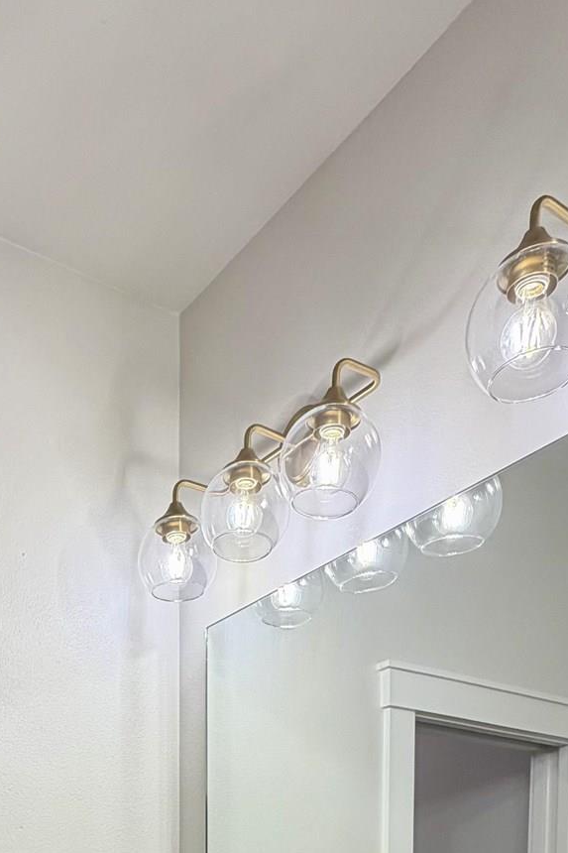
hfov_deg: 33.4
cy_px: 1031
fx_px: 923
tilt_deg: -4.0
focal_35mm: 39
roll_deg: -0.5
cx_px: 130
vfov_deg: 37.2
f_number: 2.2
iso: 64
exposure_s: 1/120
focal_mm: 2.22
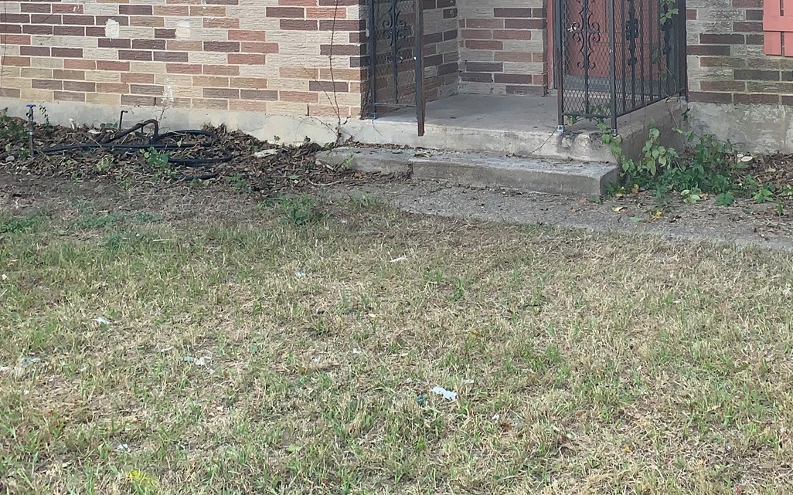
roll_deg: +1.1
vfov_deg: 22.1
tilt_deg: +0.0
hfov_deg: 36.5
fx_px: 1189
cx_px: 533
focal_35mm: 55
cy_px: -65
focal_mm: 4.25
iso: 25
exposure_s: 1/300
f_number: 1.8
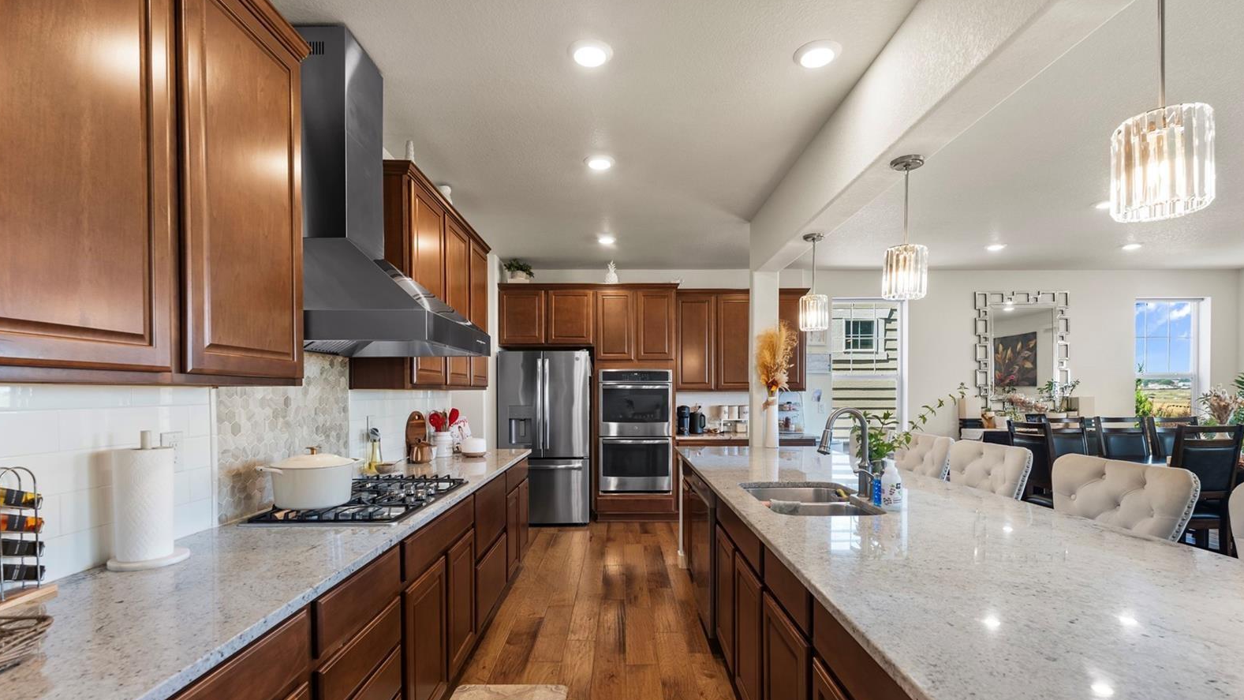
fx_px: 578
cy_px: 399
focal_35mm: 18
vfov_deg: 62.1
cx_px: 622
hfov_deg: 94.2
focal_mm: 16.5
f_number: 6.3
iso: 320
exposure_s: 1/5
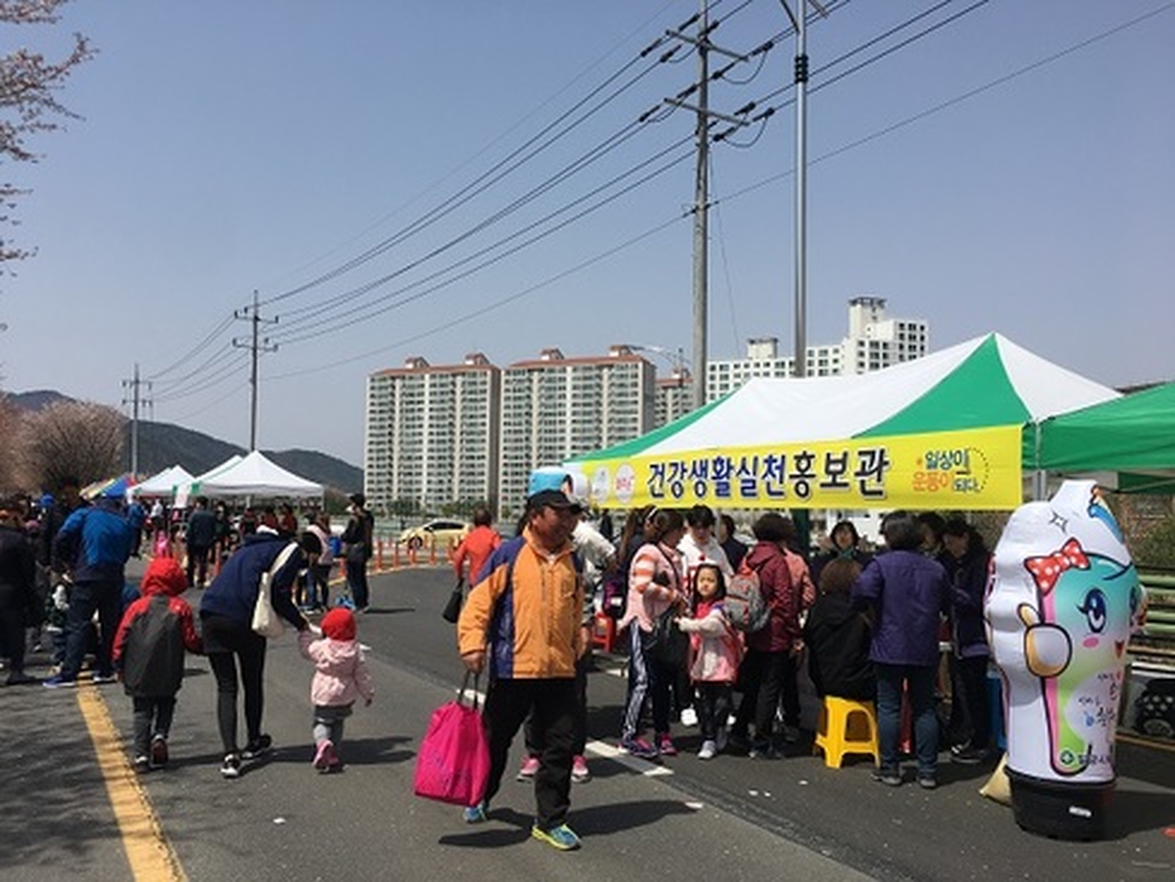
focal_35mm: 29
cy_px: 441
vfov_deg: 48.3
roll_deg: -0.5
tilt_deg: +4.4
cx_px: 588
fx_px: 985
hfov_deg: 61.6
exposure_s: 1/2198
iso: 25
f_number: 2.2
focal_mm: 4.15
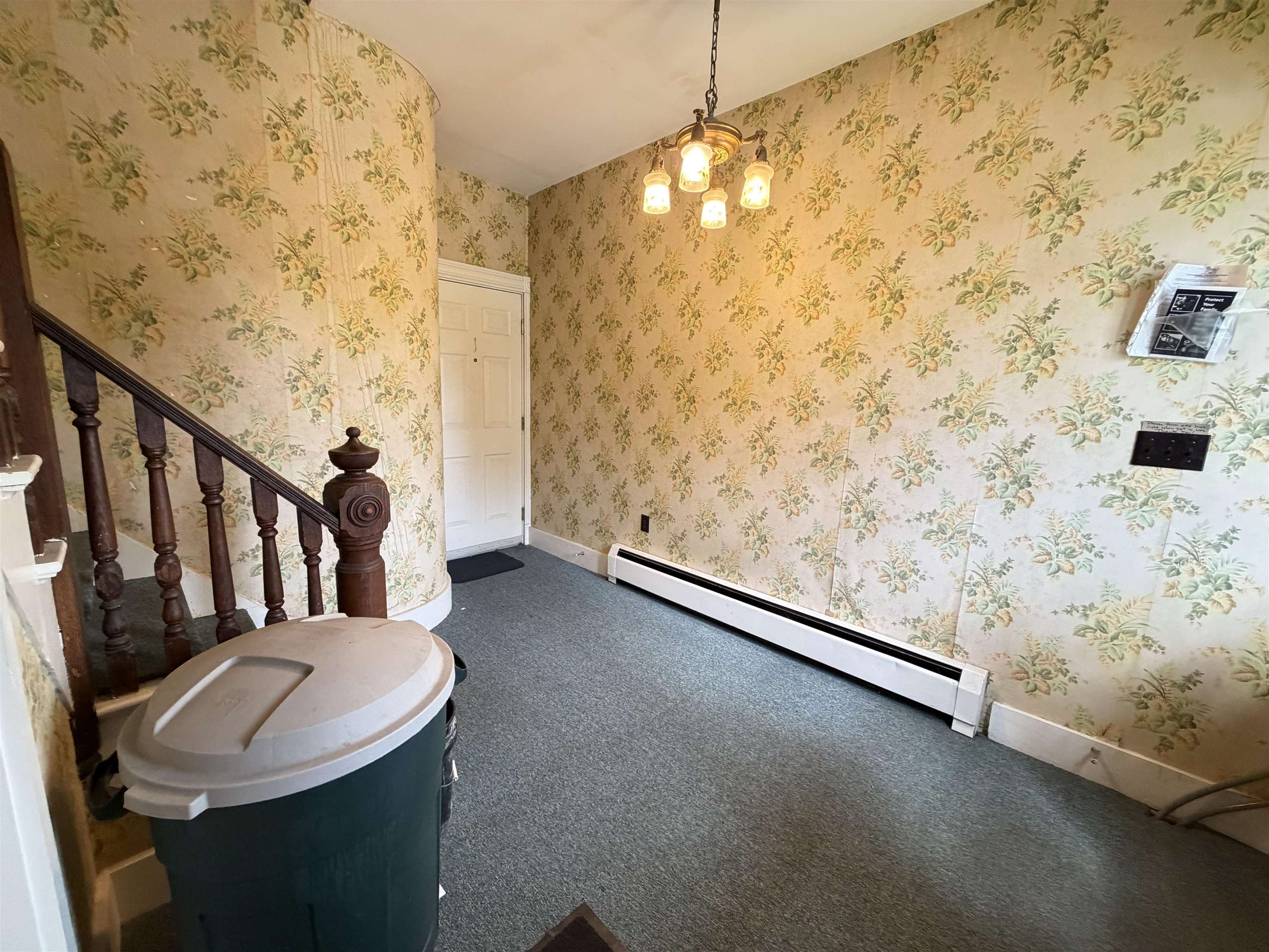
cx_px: 634
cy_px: 476
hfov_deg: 102.1
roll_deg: -1.4
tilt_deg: -9.2
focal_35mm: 14
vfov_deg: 85.7
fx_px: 513
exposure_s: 1/60
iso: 400
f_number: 2.2
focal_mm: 2.22
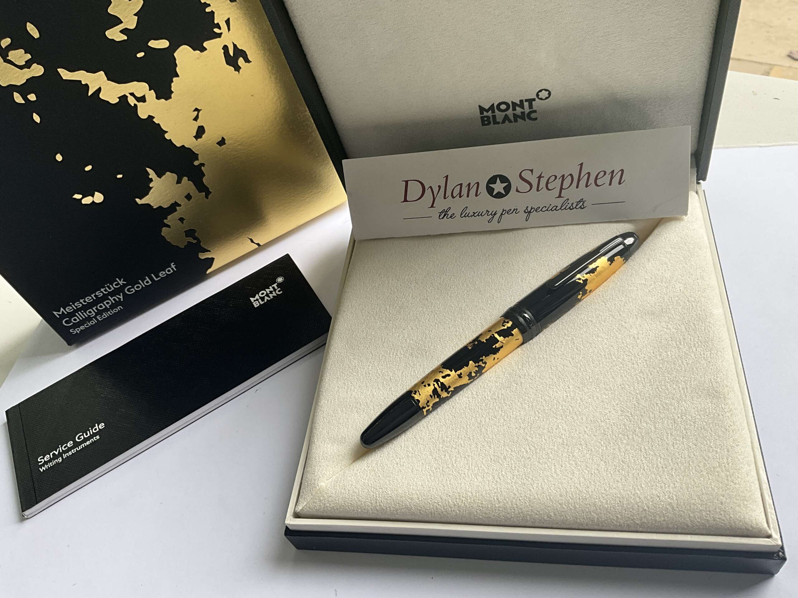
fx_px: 669
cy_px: 299
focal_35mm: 29
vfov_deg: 48.2
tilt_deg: -49.8
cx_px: 399
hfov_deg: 61.7
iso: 40
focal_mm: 3
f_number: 1.8
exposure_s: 1/122
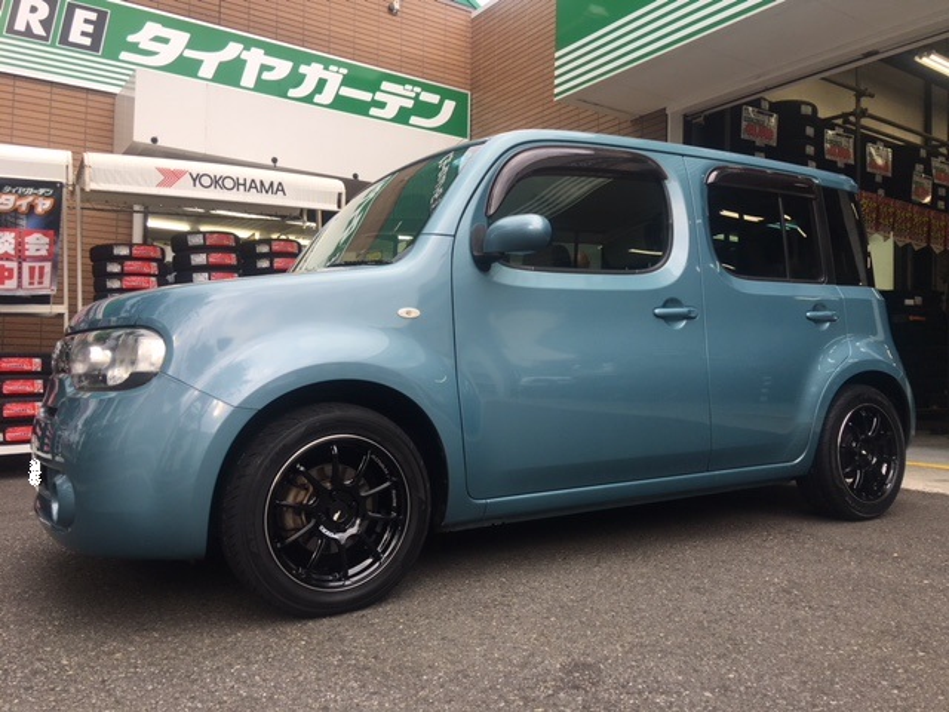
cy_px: 356
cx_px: 474
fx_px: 795
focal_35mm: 29
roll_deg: -1.5
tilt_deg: +4.3
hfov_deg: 61.7
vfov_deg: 48.2
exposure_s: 1/188
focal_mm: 4.15
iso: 25
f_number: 2.2
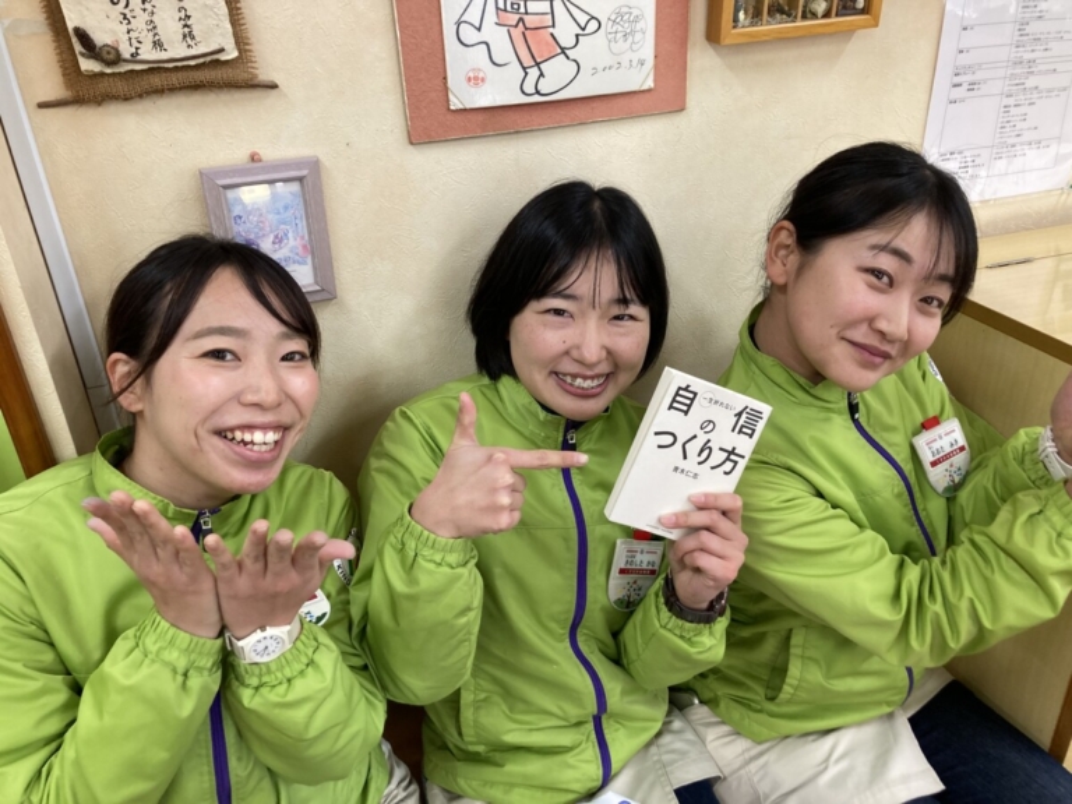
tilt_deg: -27.2
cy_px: 402
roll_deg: +4.6
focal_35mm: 28
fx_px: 867
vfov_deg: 49.7
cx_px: 536
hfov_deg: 63.4
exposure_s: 1/60
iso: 100
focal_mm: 3.99
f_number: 1.8
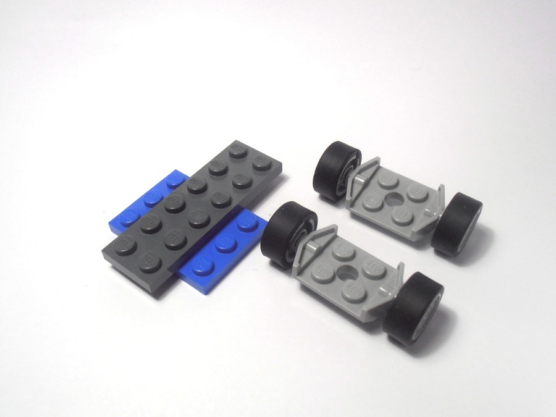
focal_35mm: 37
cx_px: 278
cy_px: 208
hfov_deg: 50.1
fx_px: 594
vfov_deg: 38.7
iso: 80
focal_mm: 6.61
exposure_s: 1/60
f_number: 3.9
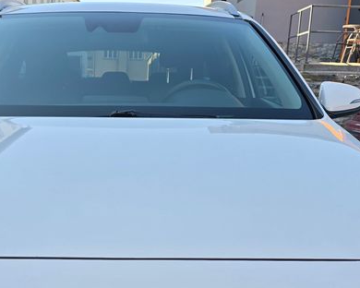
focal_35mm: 59
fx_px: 629
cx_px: 114
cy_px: 275
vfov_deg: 24.8
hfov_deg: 31.7
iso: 12
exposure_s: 1/242
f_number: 1.7
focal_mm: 6.3
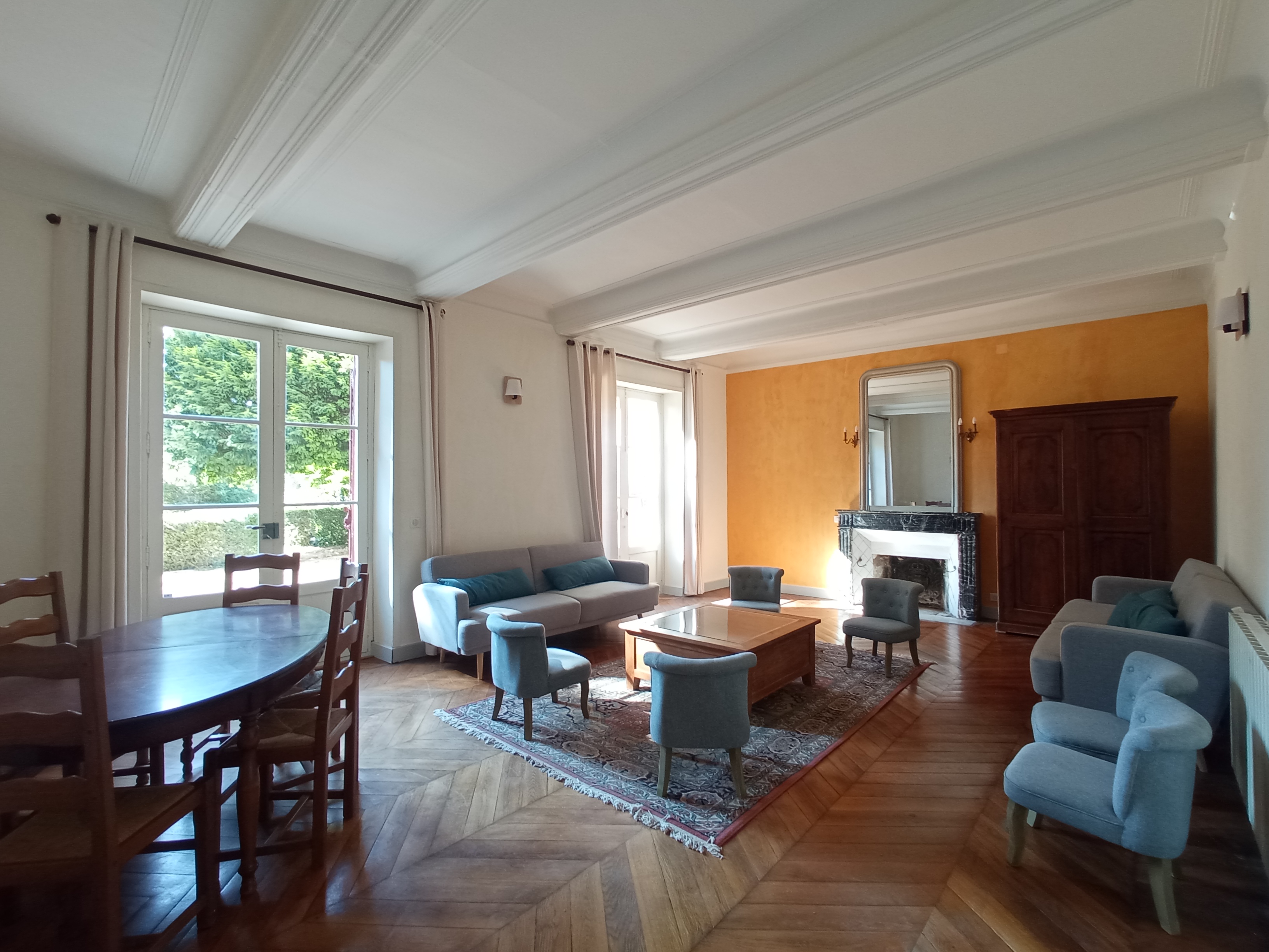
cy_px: 476
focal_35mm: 15
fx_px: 550
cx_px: 634
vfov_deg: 81.7
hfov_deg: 98.2
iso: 150
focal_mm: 1.65
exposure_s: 1/33.3
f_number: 2.2
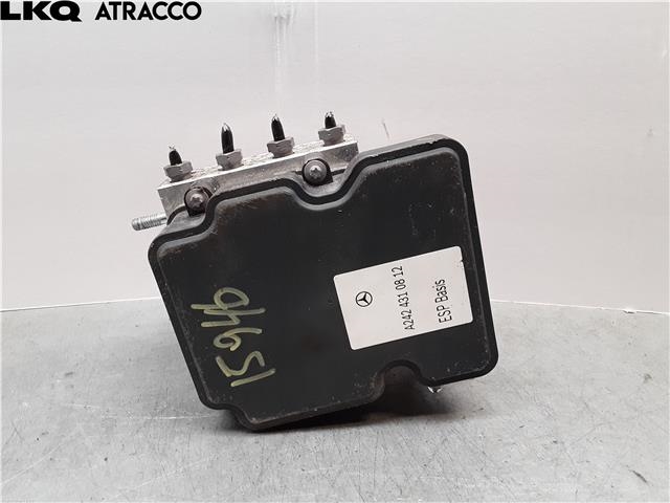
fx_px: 542
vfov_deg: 49.7
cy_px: 252
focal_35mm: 28
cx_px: 335
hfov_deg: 63.4
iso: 50
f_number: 1.9
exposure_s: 1/50
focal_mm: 2.91
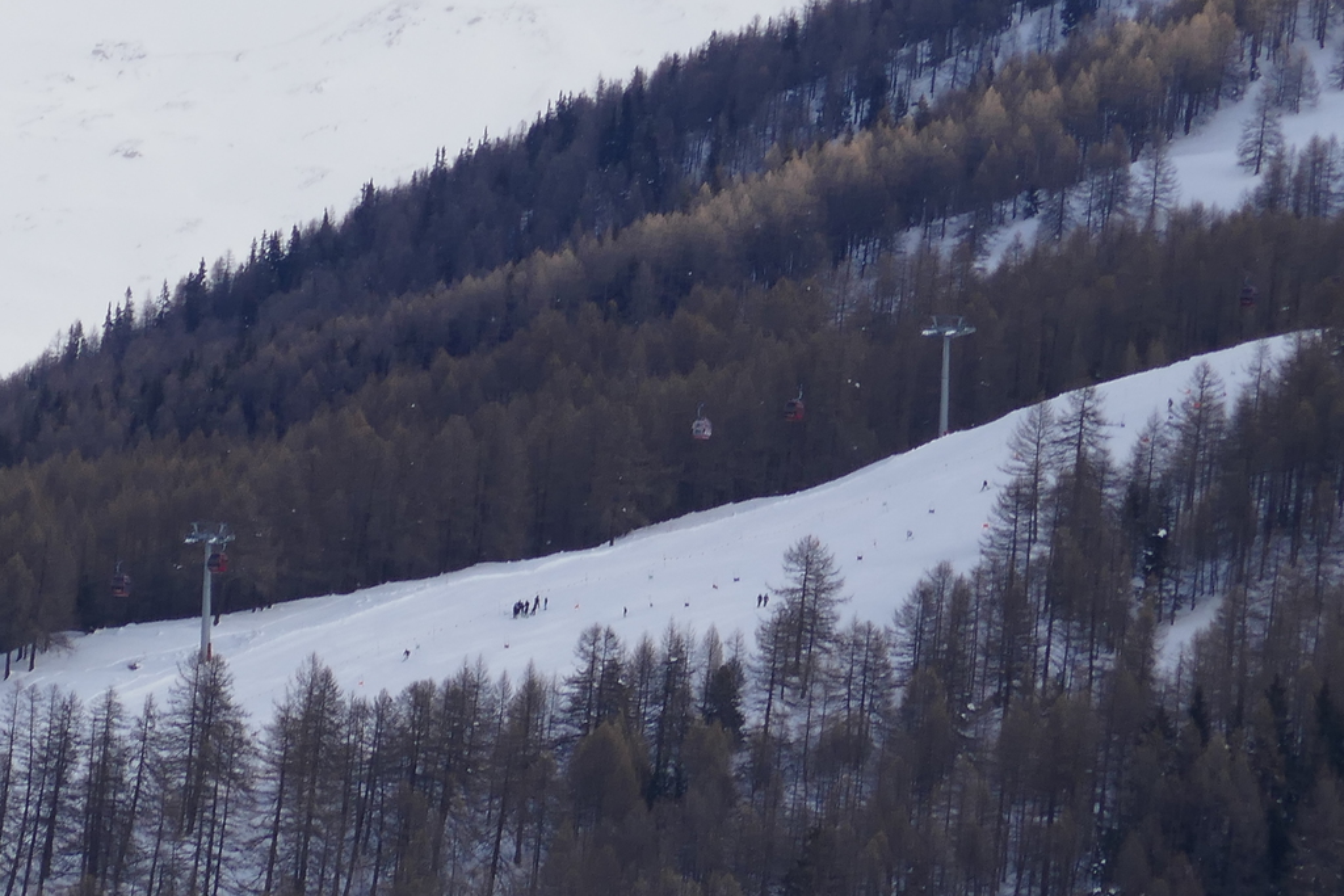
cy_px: 448
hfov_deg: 2.9
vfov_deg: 2.0
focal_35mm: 702
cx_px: 672
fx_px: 26210
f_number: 5.9
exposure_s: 1/400
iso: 125
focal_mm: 91
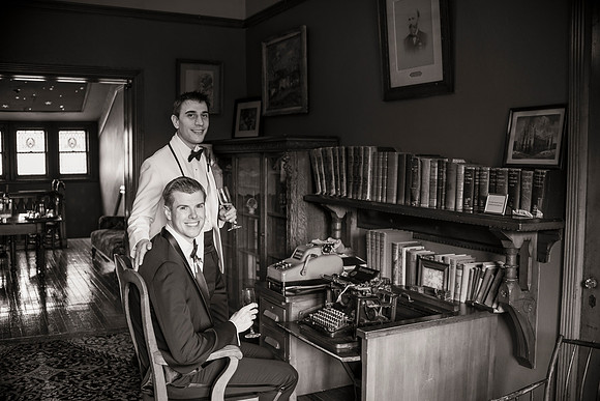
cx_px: 300
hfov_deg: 54.4
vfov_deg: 37.9
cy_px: 200
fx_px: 583
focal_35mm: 35
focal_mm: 35
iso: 400
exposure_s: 1/50
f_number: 2.8
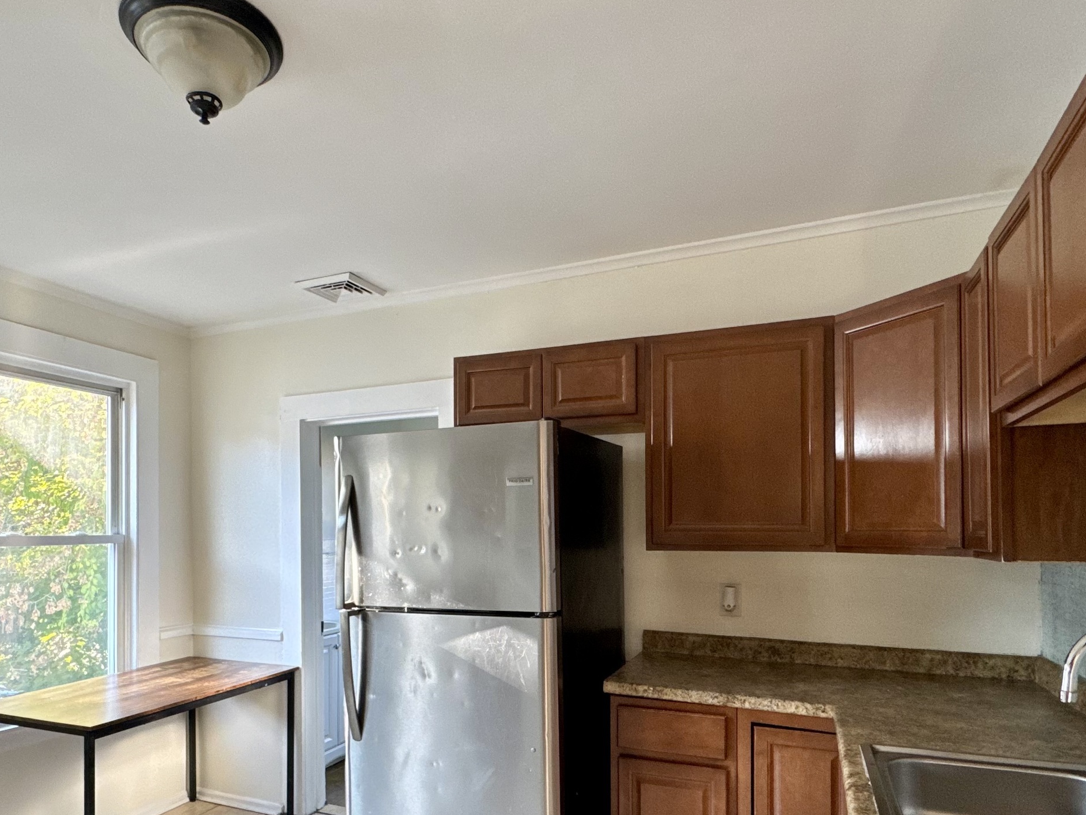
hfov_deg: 73.7
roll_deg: +0.1
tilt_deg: +0.4
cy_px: 523
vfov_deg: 57.9
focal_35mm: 23
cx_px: 491
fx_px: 721
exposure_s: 1/99
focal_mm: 2.22
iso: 200
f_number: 2.2
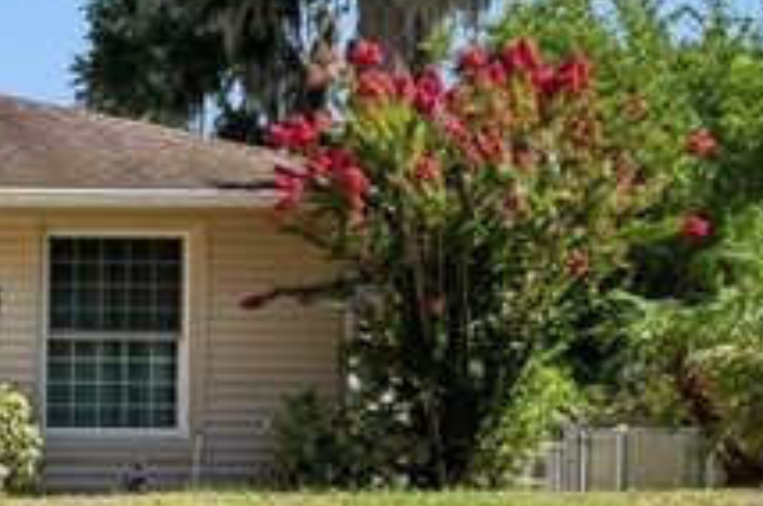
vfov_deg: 9.9
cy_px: 654
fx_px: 2857
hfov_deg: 12.8
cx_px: -865
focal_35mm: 135
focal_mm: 11.5
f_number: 7.1
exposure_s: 1/400
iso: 100
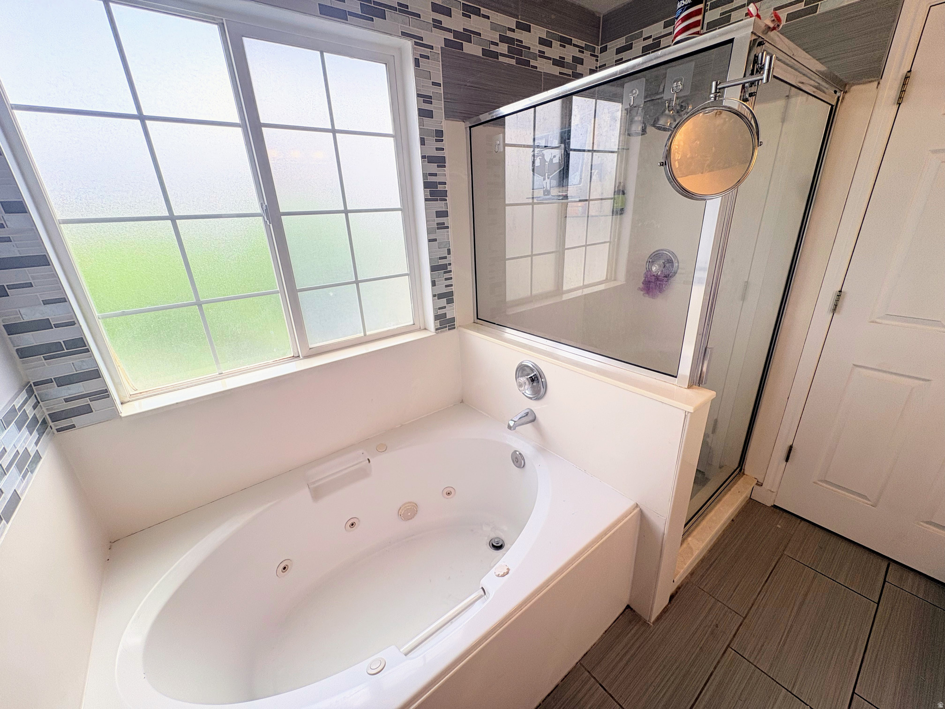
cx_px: 472
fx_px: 382
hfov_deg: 102.1
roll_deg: +2.9
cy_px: 354
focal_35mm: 14
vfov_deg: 85.7
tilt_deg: -21.0
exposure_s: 1/190
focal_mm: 2.22
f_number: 2.2
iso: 40
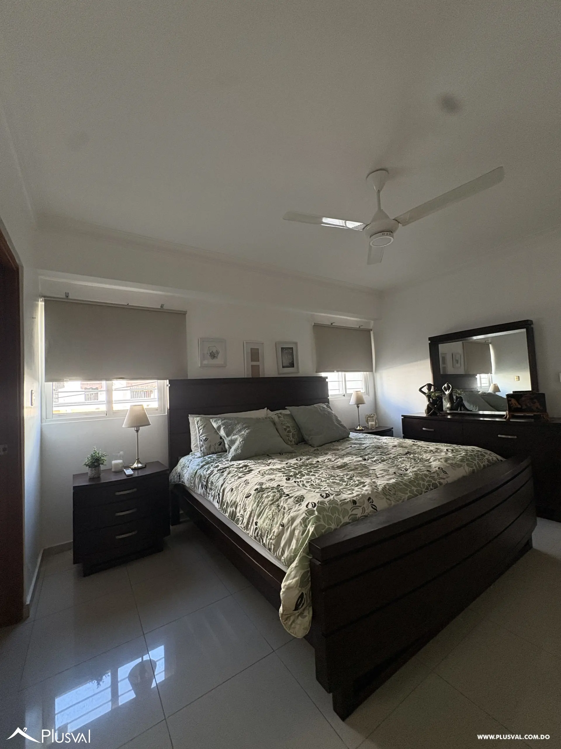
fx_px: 303
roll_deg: +2.6
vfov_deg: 102.1
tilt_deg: +3.9
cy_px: 374
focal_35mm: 14
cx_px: 280
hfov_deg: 85.7
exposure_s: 1/75
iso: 200
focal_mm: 2.22
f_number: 2.2
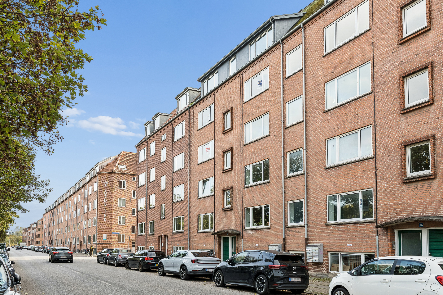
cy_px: 148
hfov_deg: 65.5
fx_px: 345
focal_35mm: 28
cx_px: 222
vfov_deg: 46.4
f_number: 10
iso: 400
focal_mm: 28
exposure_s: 1/160
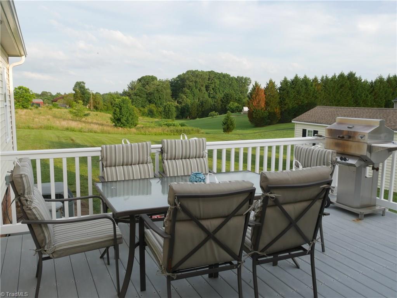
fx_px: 344
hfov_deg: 59.9
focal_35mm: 30
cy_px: 149
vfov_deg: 46.8
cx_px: 198
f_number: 13
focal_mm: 15
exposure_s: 1/60
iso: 250
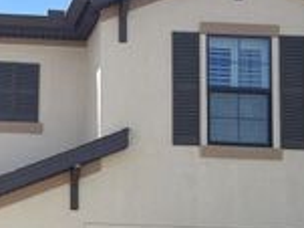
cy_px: 290
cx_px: -64
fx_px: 755
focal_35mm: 86
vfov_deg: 16.3
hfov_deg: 21.1
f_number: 1.6
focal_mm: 5.96
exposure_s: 1/2639
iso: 50
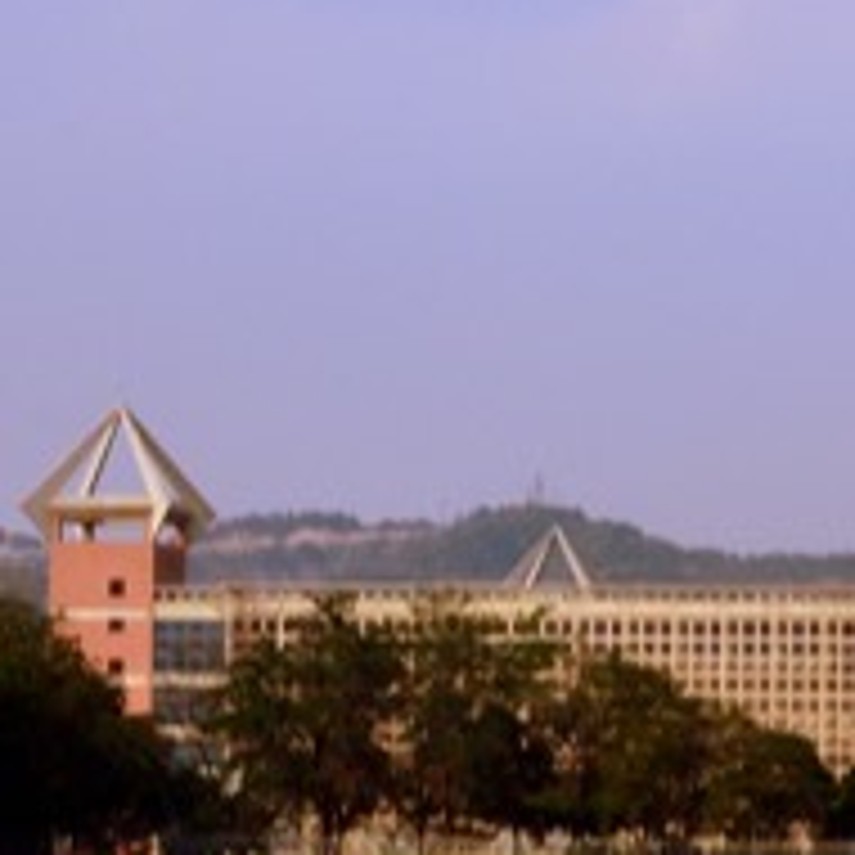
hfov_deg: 11.4
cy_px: 720
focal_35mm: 150
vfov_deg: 11.6
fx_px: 4204
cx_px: 1008
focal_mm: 35
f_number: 11
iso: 360
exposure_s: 1/500
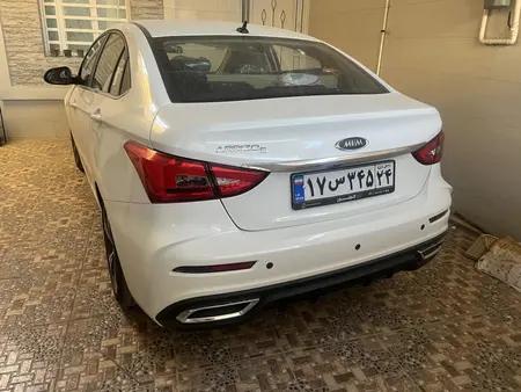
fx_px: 392
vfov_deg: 53.1
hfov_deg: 67.3
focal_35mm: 26
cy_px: 196
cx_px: 260
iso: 125
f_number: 1.6
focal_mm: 5.1
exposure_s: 1/61
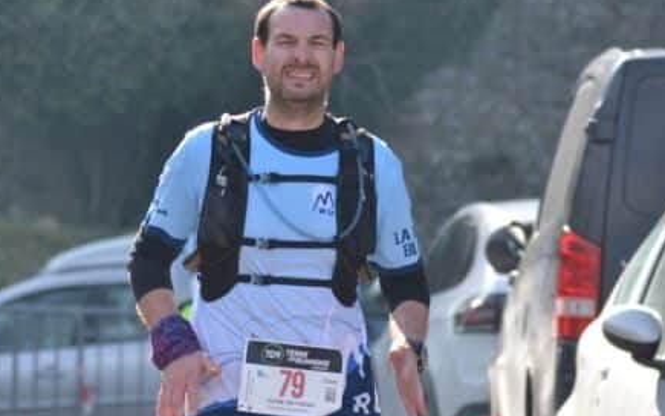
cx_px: 307
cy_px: 236
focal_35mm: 405
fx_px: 7341
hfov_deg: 5.2
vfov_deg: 3.2
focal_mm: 150
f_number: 5
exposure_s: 1/200
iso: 100
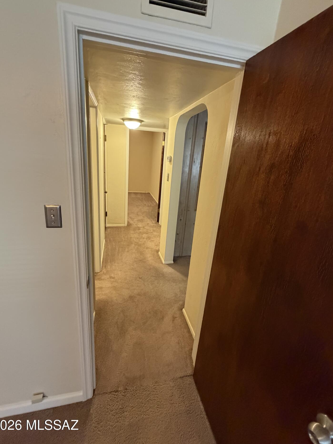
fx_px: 192
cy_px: 209
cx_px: 160
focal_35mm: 15
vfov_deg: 98.1
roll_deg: -3.6
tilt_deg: -14.2
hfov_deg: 81.7
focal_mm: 2.22
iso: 640
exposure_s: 1/60
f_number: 2.2
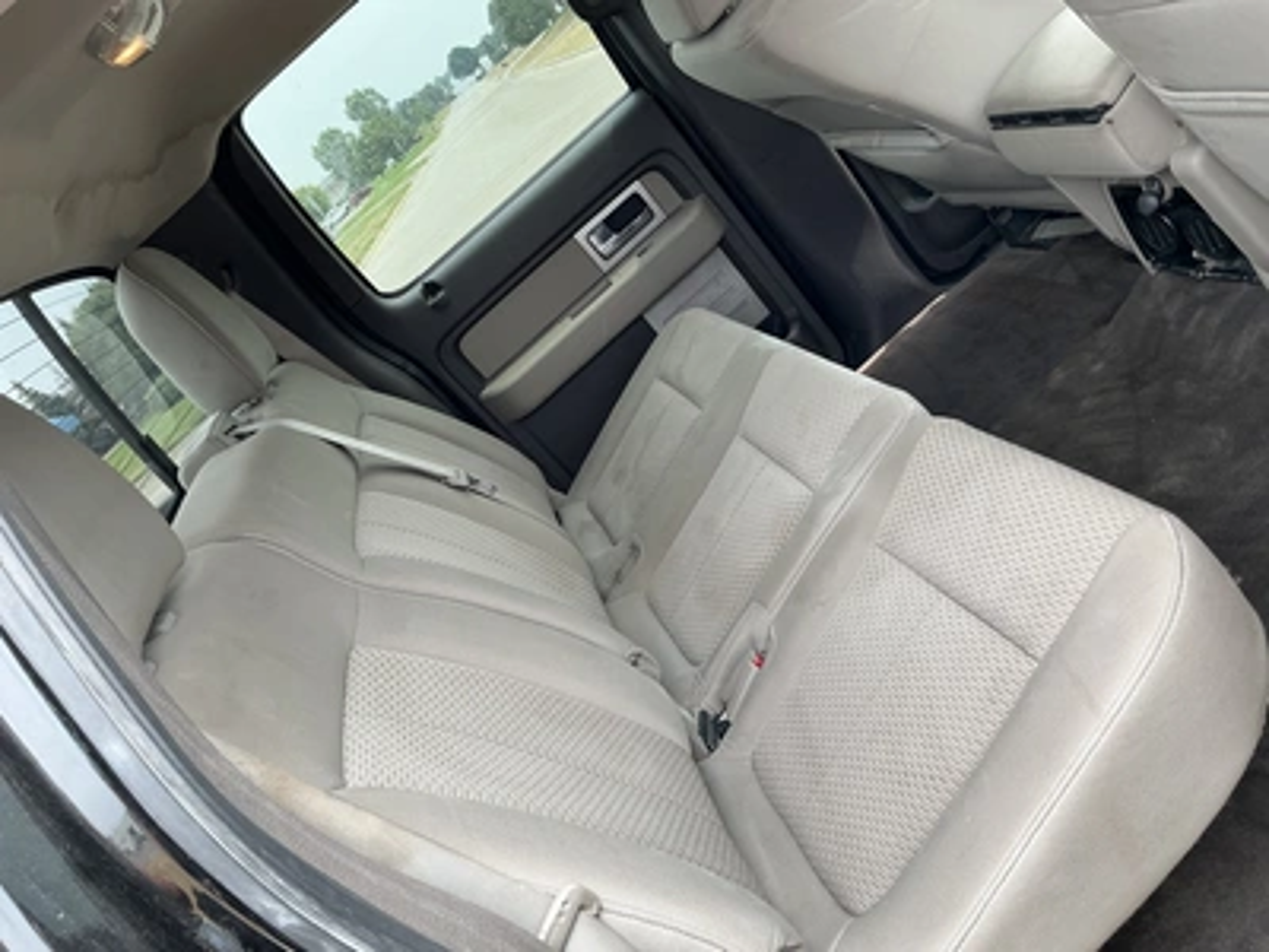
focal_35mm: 28
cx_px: 634
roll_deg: +43.9
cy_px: 476
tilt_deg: -20.2
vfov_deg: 49.7
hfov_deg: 63.4
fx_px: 1026
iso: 20
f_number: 1.8
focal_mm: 3
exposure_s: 1/122
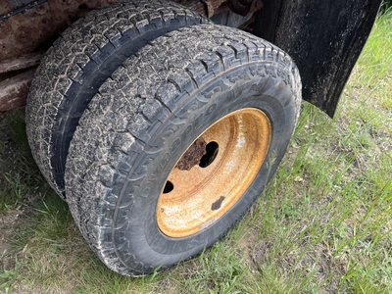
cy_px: 147
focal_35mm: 26
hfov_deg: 67.3
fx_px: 294
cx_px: 196
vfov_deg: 53.1
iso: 50
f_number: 1.6
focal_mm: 5.1
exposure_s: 1/454
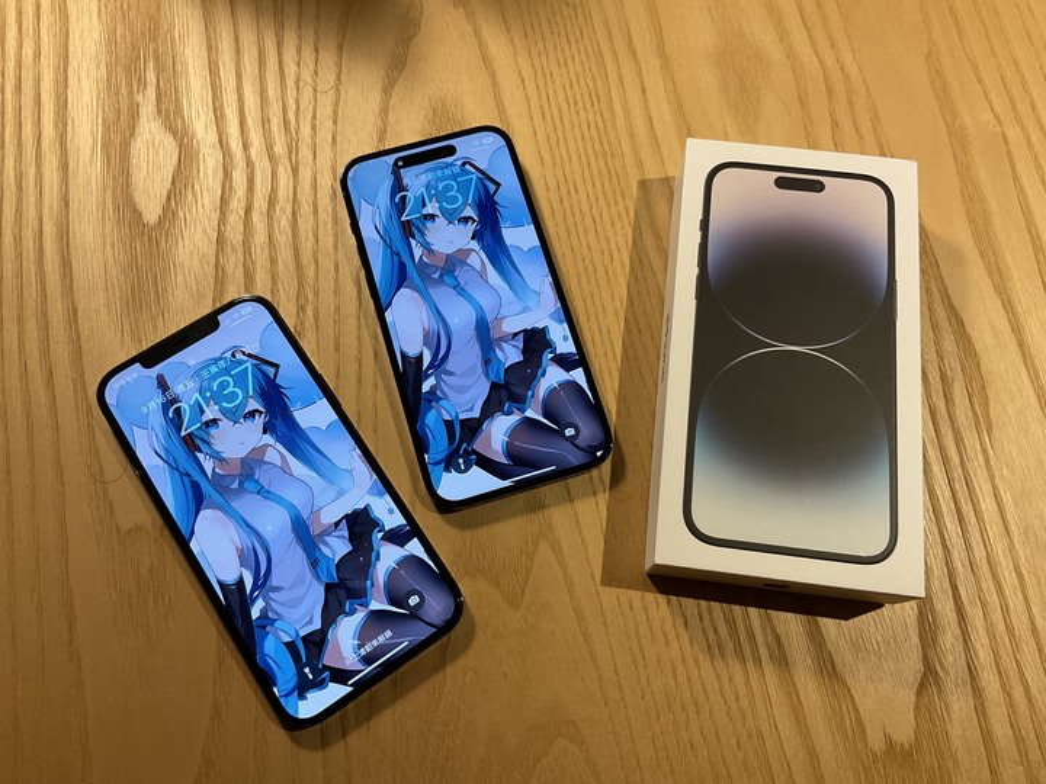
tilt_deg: -71.7
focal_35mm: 29
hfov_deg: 61.7
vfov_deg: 48.2
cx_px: 523
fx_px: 876
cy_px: 392
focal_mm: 3
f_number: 1.8
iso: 64
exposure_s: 1/60
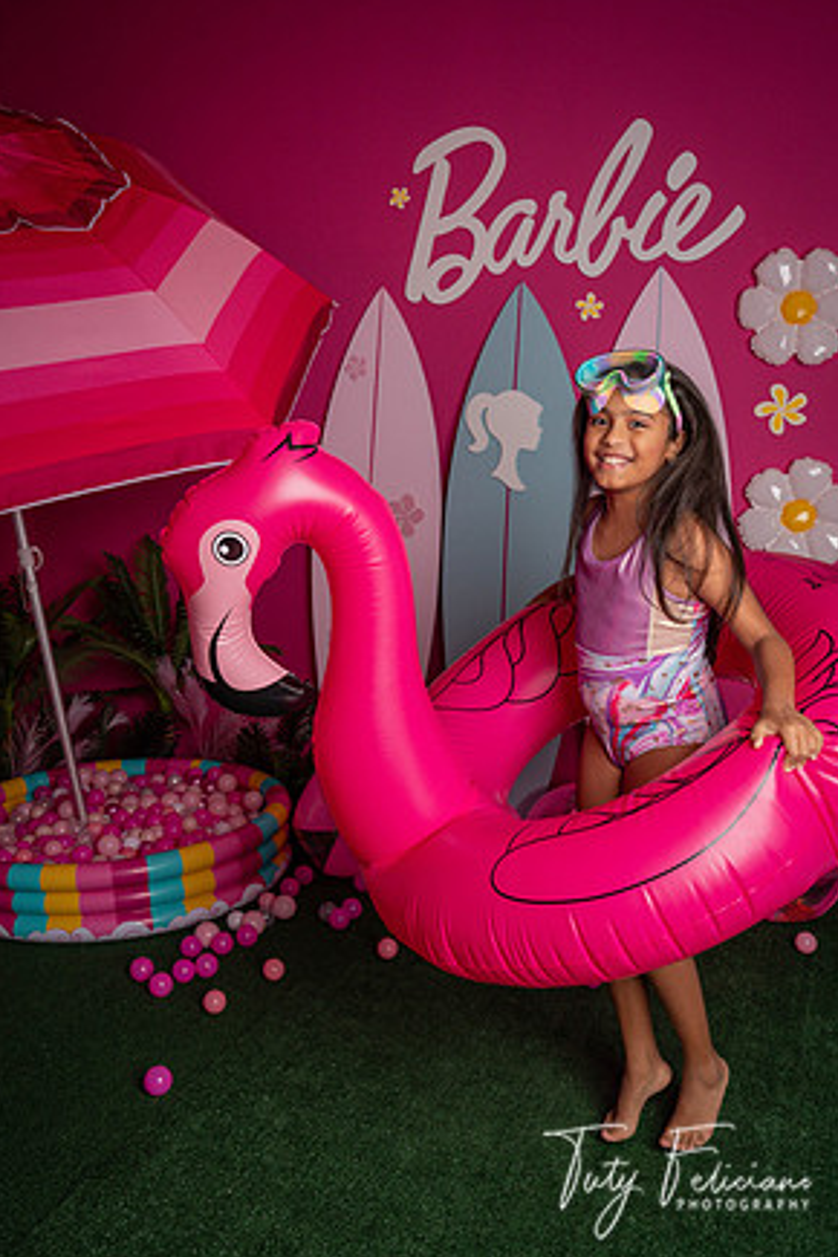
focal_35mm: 30
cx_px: 422
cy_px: 621
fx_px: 1047
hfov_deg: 43.6
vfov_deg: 61.9
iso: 500
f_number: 7.1
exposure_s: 1/250
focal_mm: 29
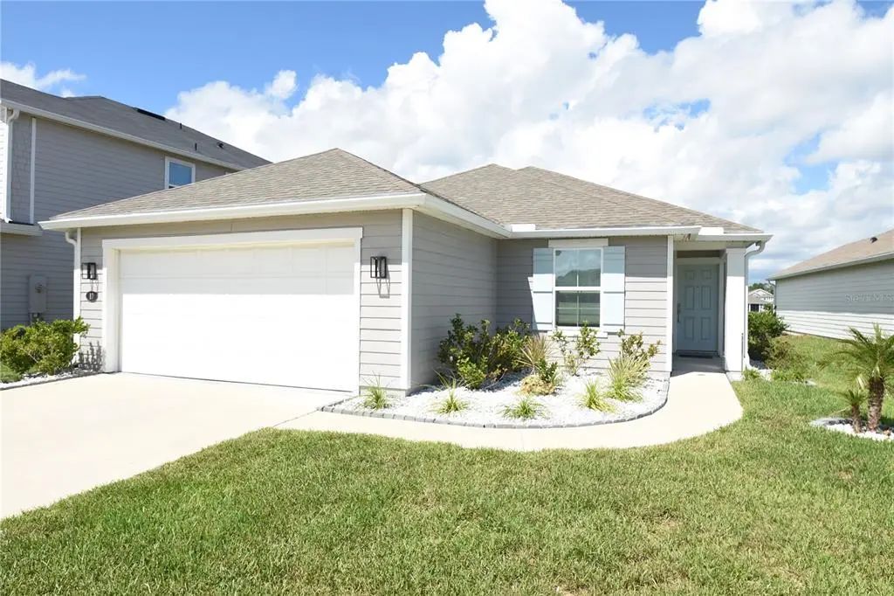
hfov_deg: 77.3
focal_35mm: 22
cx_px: 447
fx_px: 559
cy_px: 298
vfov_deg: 56.1
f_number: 6.3
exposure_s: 1/250
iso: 100
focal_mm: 15
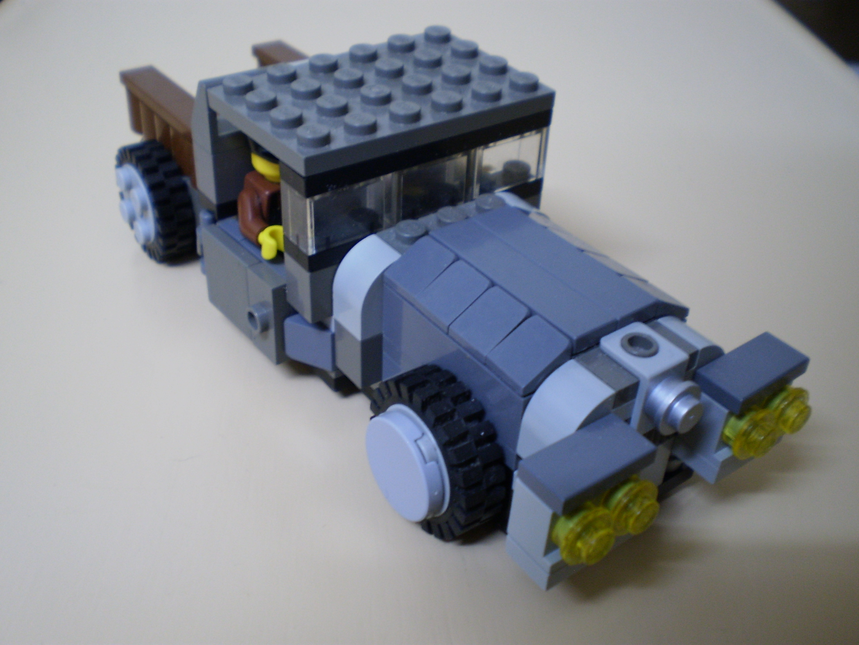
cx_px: 430
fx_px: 893
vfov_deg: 39.7
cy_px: 322
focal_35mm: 36
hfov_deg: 51.4
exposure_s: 1/4
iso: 125
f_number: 3.1
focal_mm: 6.3
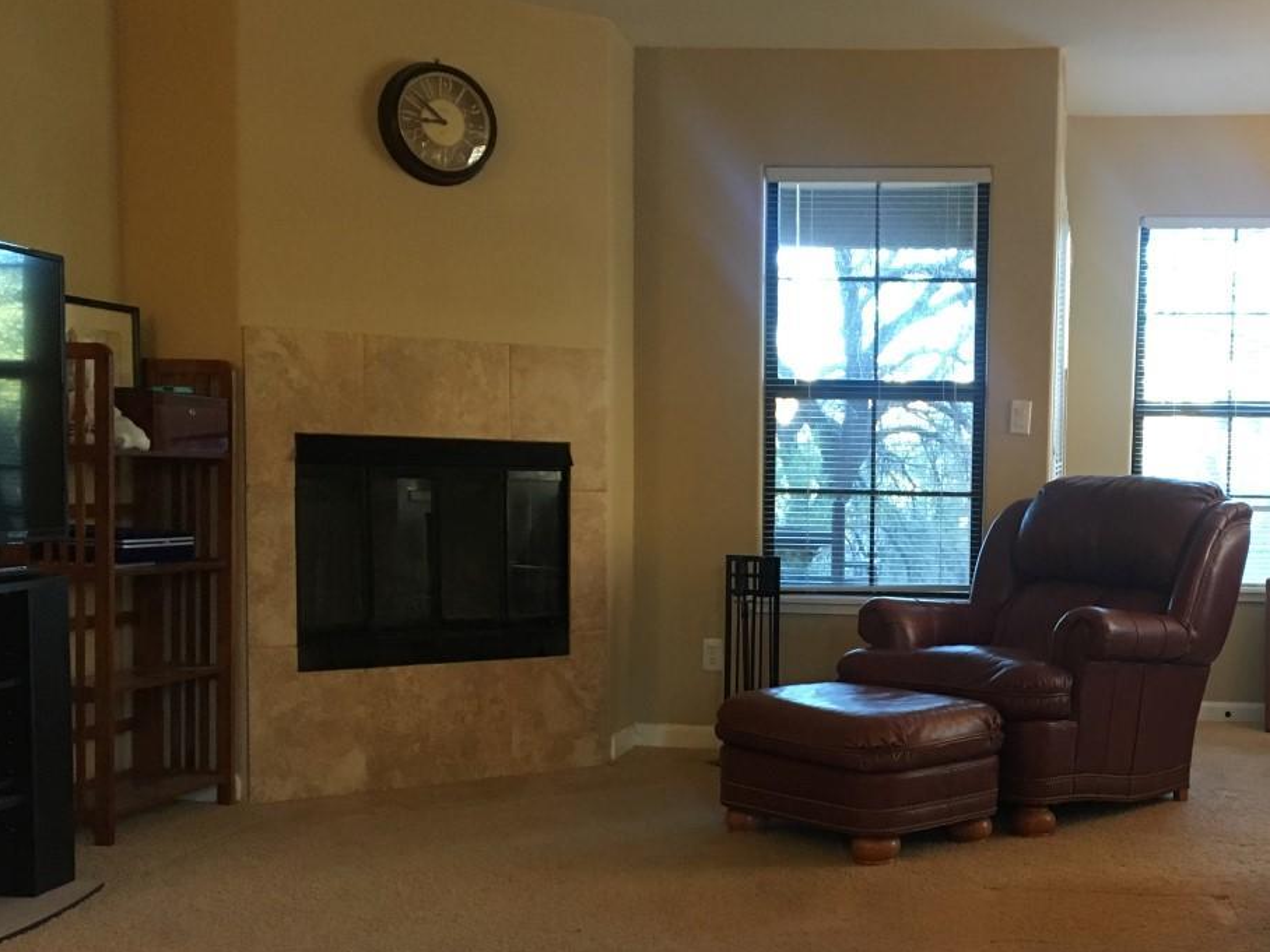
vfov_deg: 31.4
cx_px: 934
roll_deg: +1.1
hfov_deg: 40.2
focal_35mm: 46
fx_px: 1688
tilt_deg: -3.3
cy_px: 593
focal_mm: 4.15
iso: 160
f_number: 2.2
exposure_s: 1/30
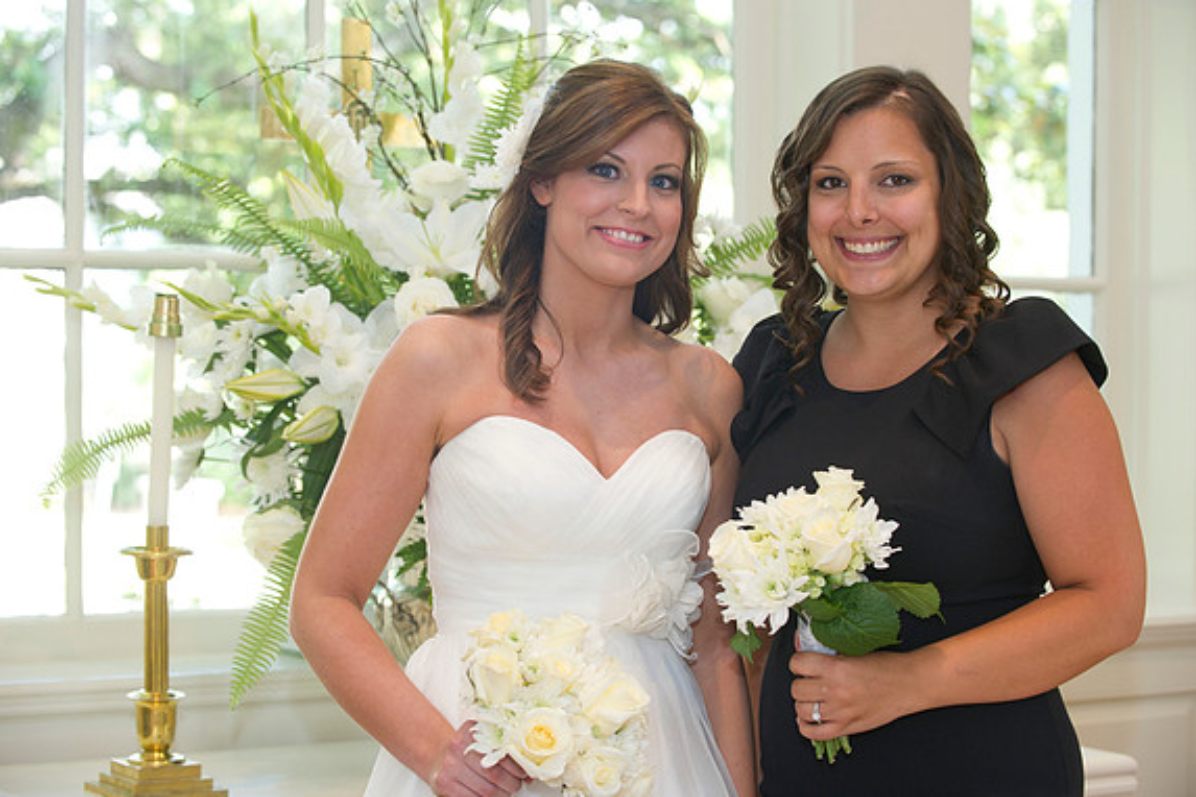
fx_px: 2757
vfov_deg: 16.5
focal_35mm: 83
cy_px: 398
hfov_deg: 24.5
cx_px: 601
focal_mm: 82
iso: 800
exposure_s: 1/100
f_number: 4
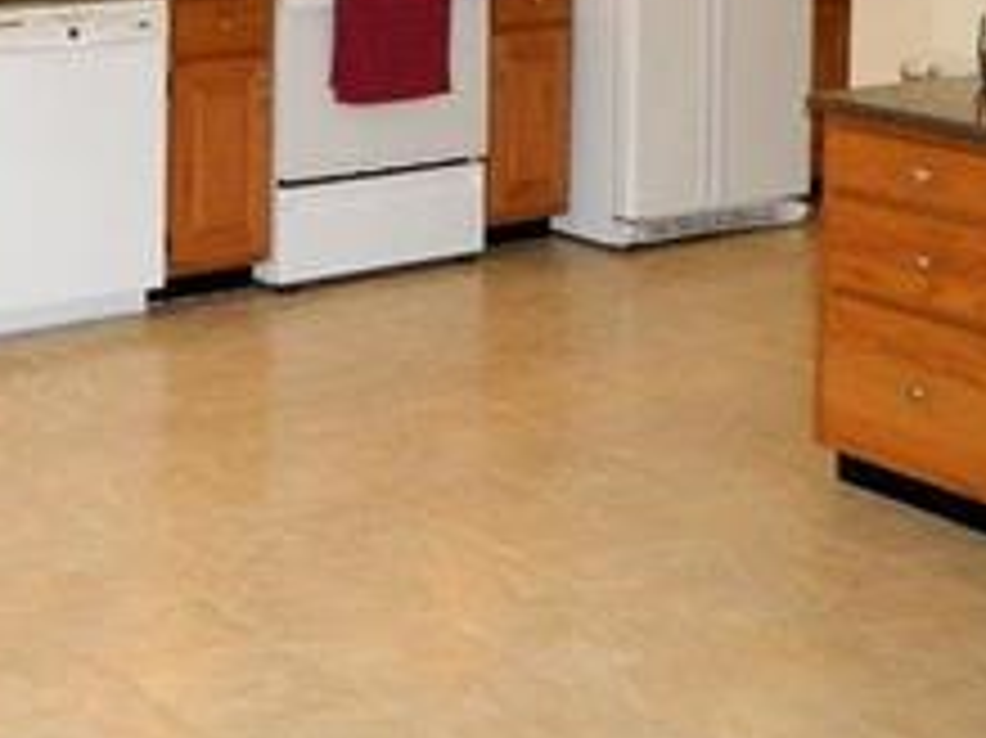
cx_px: 104
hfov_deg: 25.9
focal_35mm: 73
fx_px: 2078
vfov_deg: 19.0
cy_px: -144
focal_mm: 4.5
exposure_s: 1/30
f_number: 3.1
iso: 400
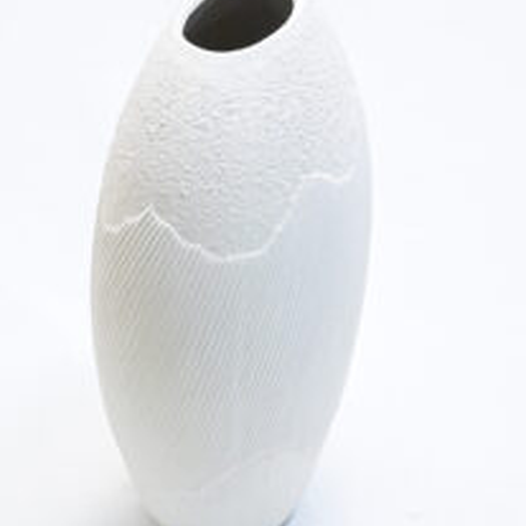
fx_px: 1582
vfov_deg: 18.9
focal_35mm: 92
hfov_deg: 18.9
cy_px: 222
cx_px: 219
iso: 3200
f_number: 8
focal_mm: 52
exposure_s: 1/200
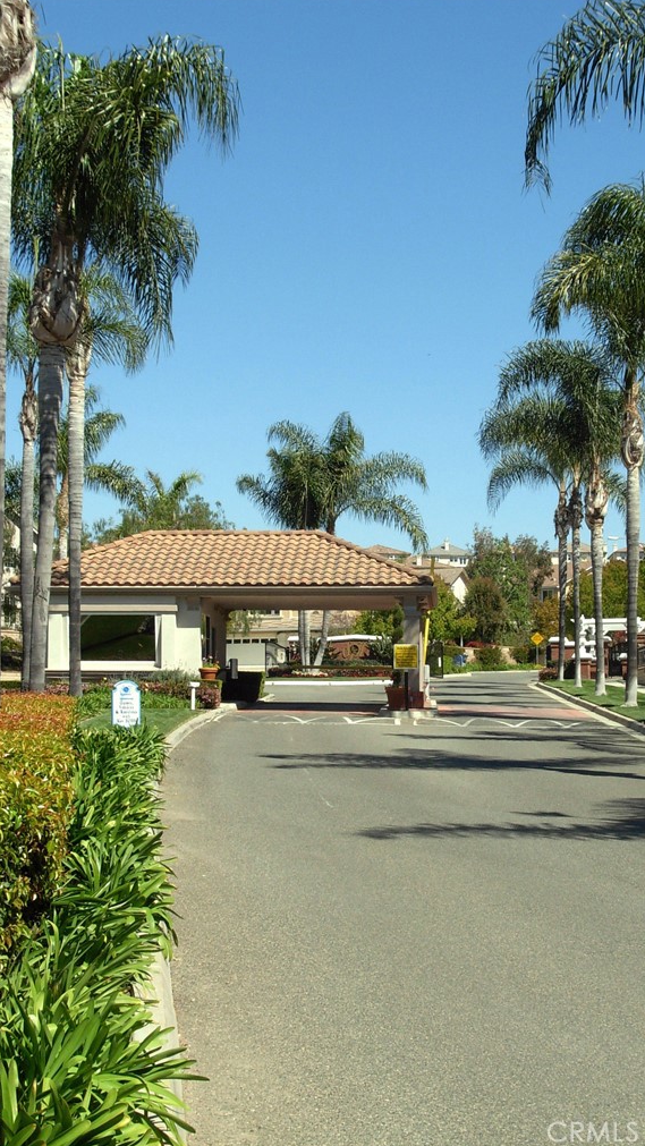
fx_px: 1945
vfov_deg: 32.8
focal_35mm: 64
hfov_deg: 18.8
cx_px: 428
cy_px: 568
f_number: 5.6
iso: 79
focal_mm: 9.5
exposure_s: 1/443
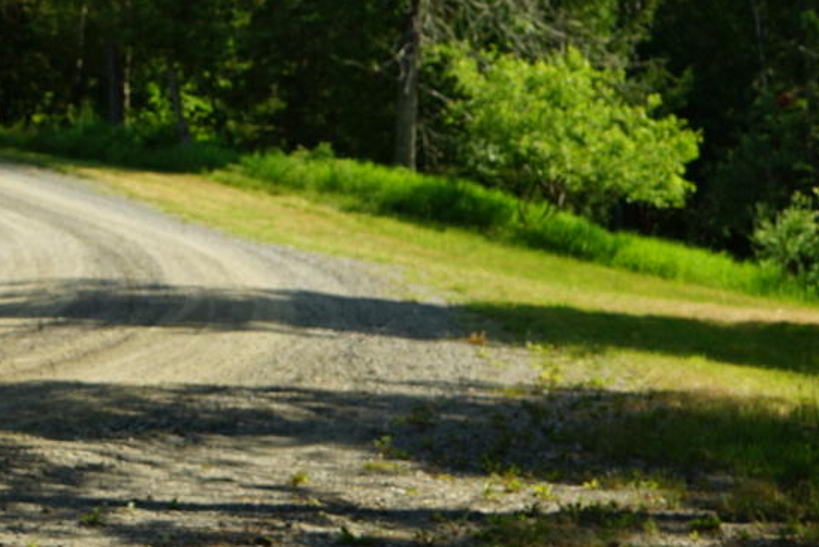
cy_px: 24
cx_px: 4
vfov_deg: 11.8
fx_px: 2618
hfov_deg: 17.4
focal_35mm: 115
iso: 100
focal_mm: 39
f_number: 6.3
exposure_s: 1/100
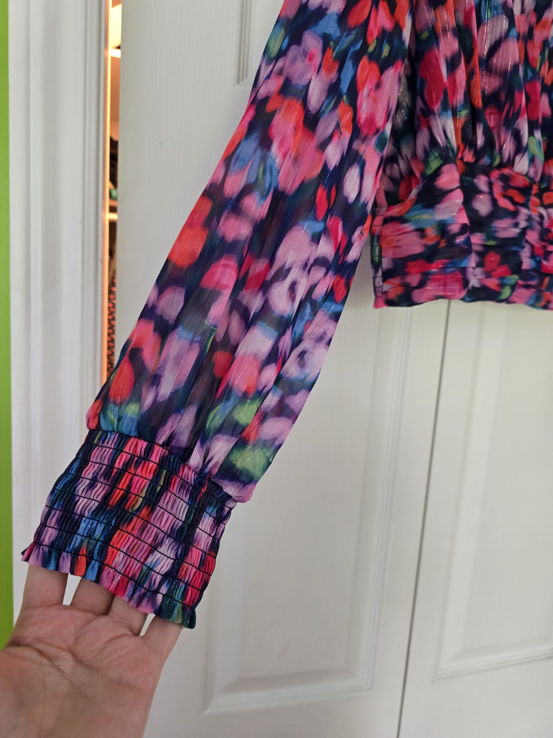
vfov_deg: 73.9
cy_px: 369
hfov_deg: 58.9
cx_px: 276
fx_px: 490
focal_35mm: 23
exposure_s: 1/60
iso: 640
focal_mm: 6.3
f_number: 1.7
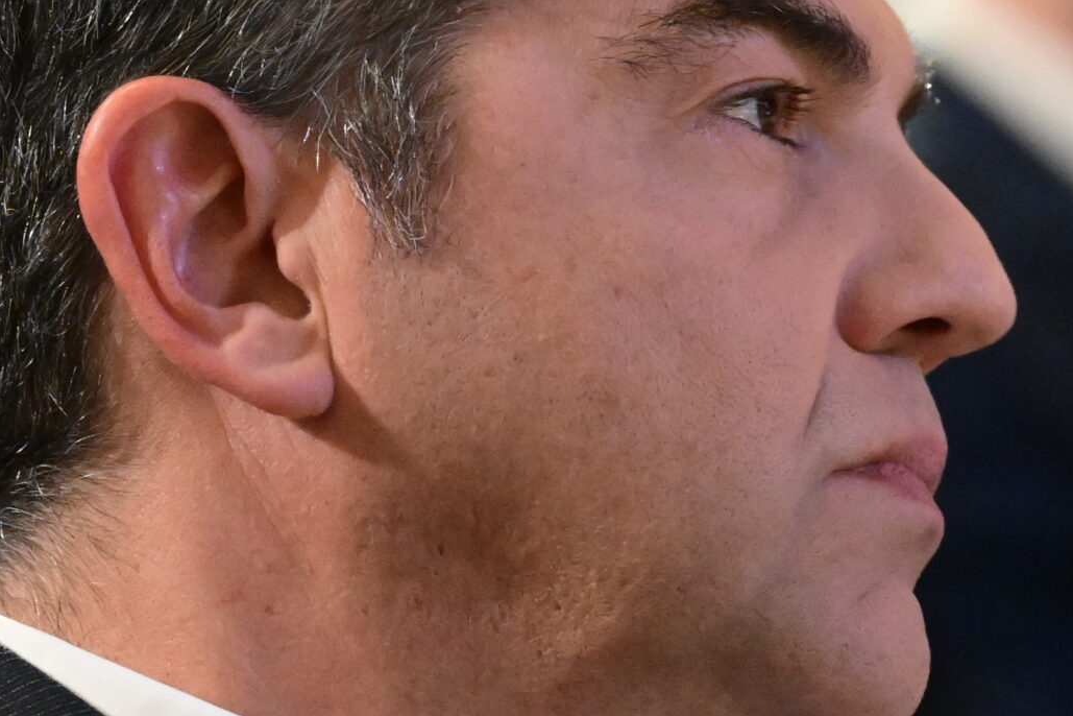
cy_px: 71
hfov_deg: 2.8
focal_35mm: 746
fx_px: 22233
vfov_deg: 1.8
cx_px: 1016
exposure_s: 1/125
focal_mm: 200
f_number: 4
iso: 8000
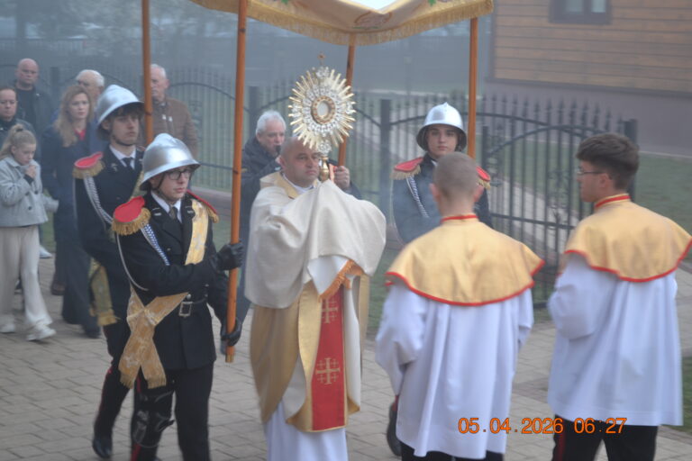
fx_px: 1586
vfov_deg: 16.6
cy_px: 230
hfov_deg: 24.6
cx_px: 346
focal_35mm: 82
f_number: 5.6
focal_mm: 55
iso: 400
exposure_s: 1/20
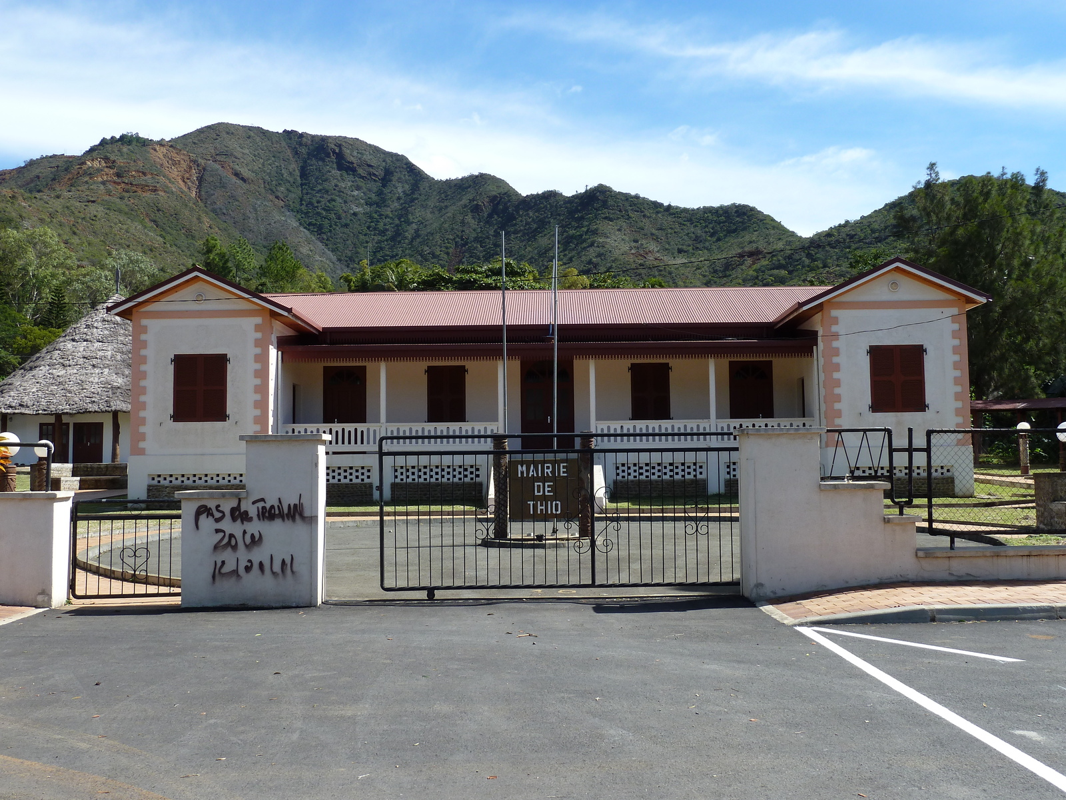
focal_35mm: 35
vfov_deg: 40.7
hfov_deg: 52.6
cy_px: 400
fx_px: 1078
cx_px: 533
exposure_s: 1/400
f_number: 4
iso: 80
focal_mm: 5.7
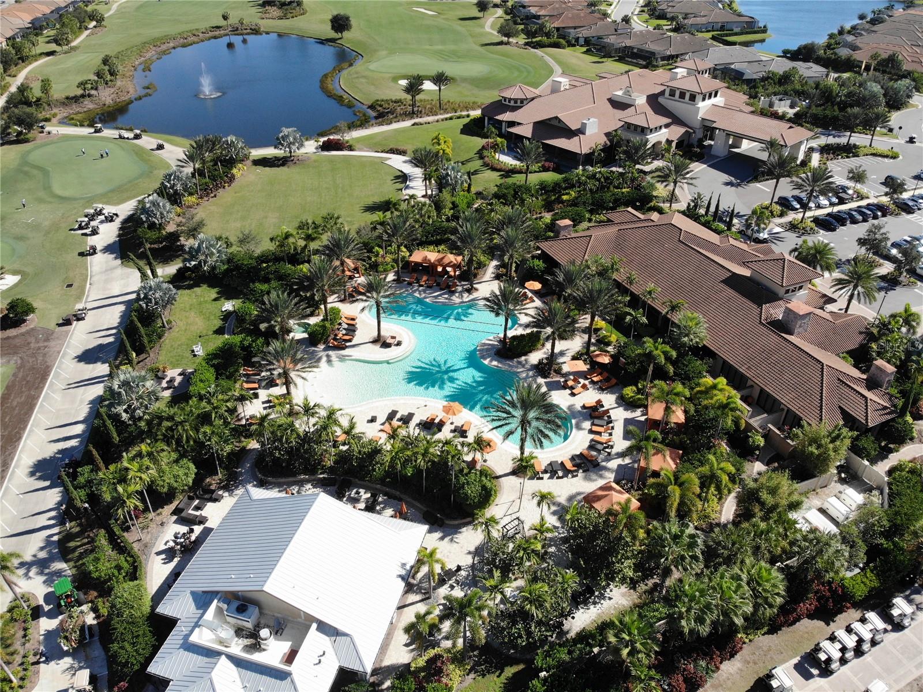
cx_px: 462
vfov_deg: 56.8
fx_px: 640
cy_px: 346
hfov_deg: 71.6
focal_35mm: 24
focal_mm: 4.5
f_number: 2.8
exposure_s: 1/794
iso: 106
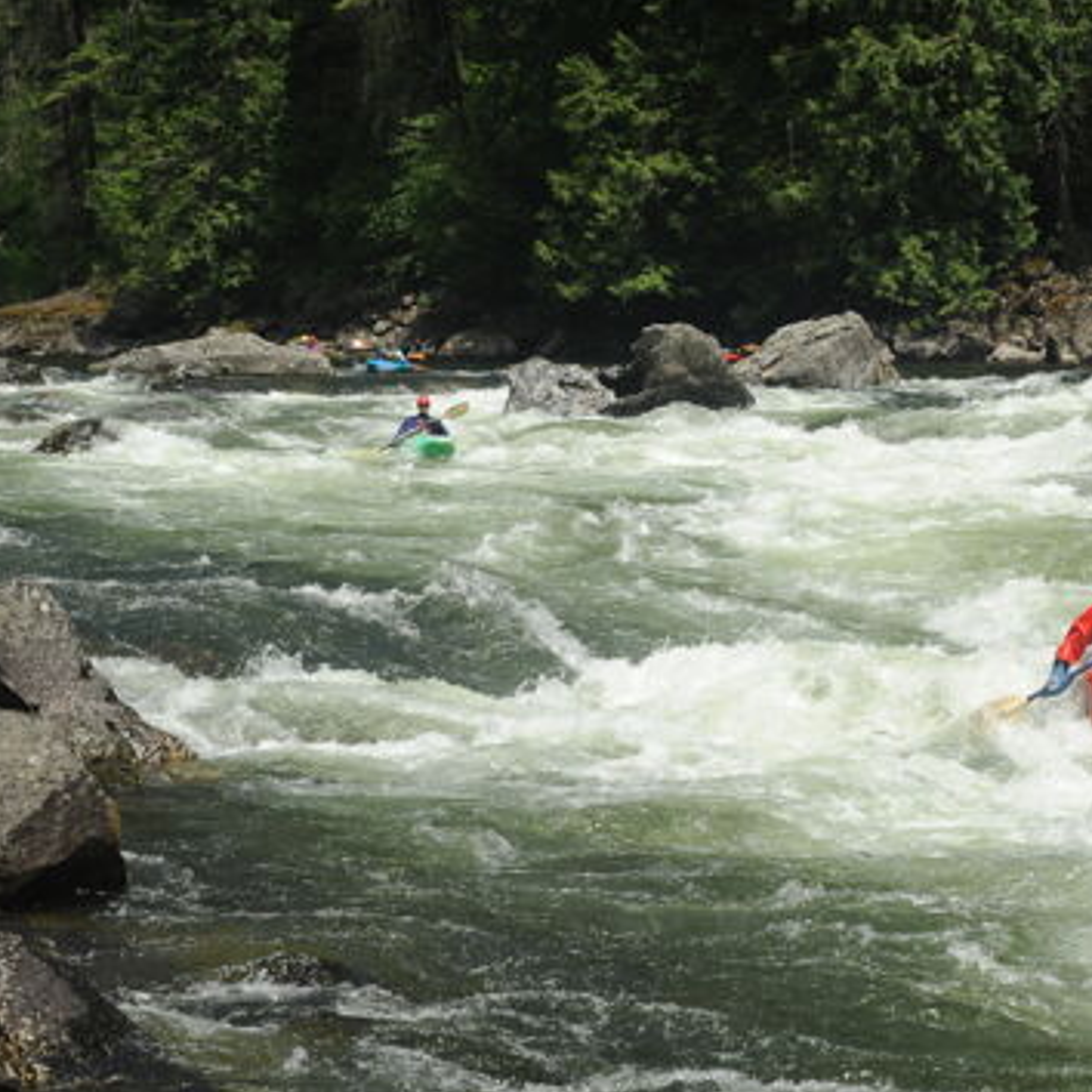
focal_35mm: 96
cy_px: 420
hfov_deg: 18.0
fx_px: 3426
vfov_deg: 18.1
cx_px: 811
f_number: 7.1
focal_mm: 50
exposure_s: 1/800
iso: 200
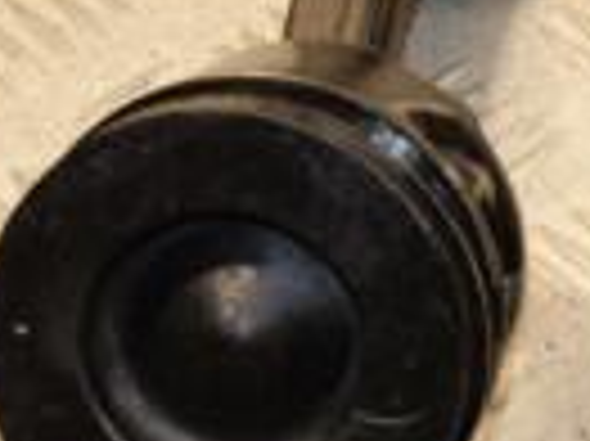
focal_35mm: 198
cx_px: 1067
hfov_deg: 9.5
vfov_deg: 7.5
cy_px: 45
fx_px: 3372
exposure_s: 1/50
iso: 800
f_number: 11
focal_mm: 30
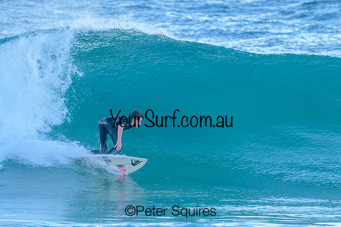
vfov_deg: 1.4
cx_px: 203
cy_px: 126
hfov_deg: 2.2
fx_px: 9026
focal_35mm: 953
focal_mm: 800
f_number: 6.3
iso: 2200
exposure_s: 1/1600
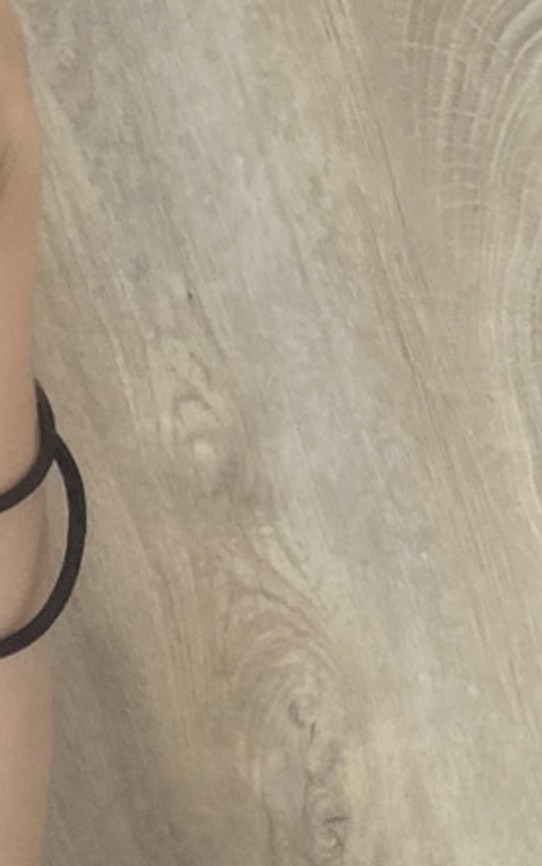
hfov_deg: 10.3
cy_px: 1324
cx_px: -116
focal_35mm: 125
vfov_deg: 15.3
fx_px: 2951
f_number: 1.8
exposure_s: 1/60
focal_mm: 4.25
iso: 250
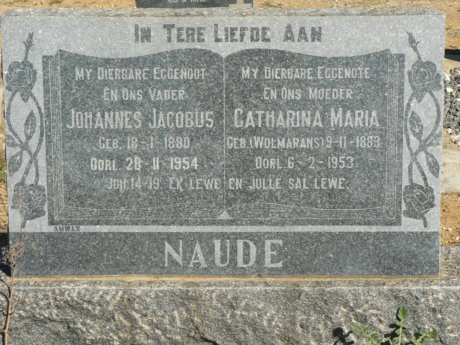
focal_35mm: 80
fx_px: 1063
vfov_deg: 18.4
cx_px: 230
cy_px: 172
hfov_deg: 24.4
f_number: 5.6
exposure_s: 1/400
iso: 100
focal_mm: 11.2
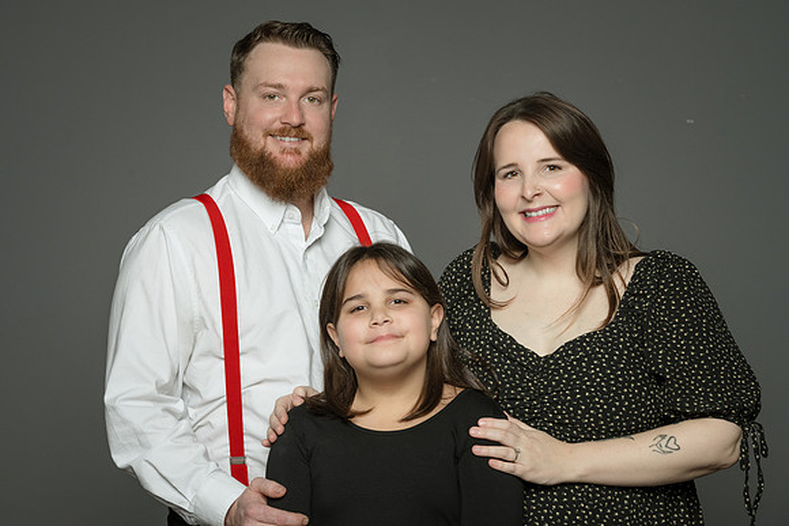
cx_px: 374
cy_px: 249
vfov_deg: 11.6
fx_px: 2585
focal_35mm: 118
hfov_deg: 17.4
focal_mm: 112
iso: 400
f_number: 9
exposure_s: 1/160
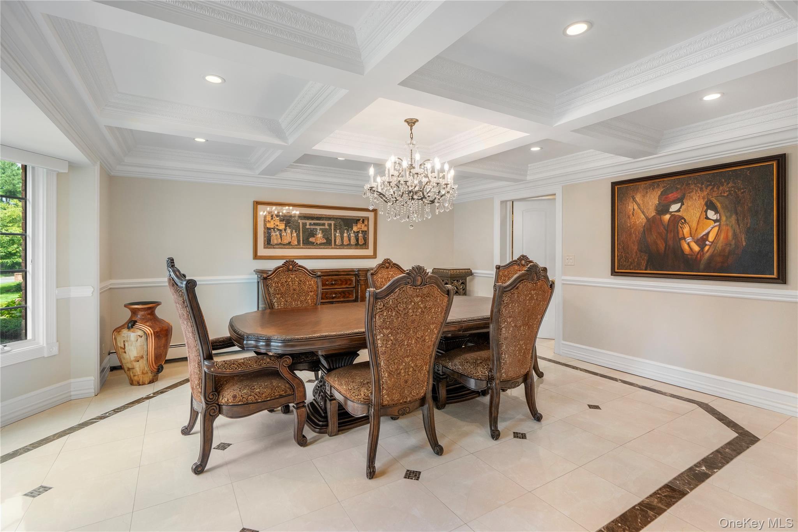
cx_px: 399
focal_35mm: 16
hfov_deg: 96.7
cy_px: 266
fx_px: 355
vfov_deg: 73.7
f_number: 6.7
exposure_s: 1/45
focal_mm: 16
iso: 500
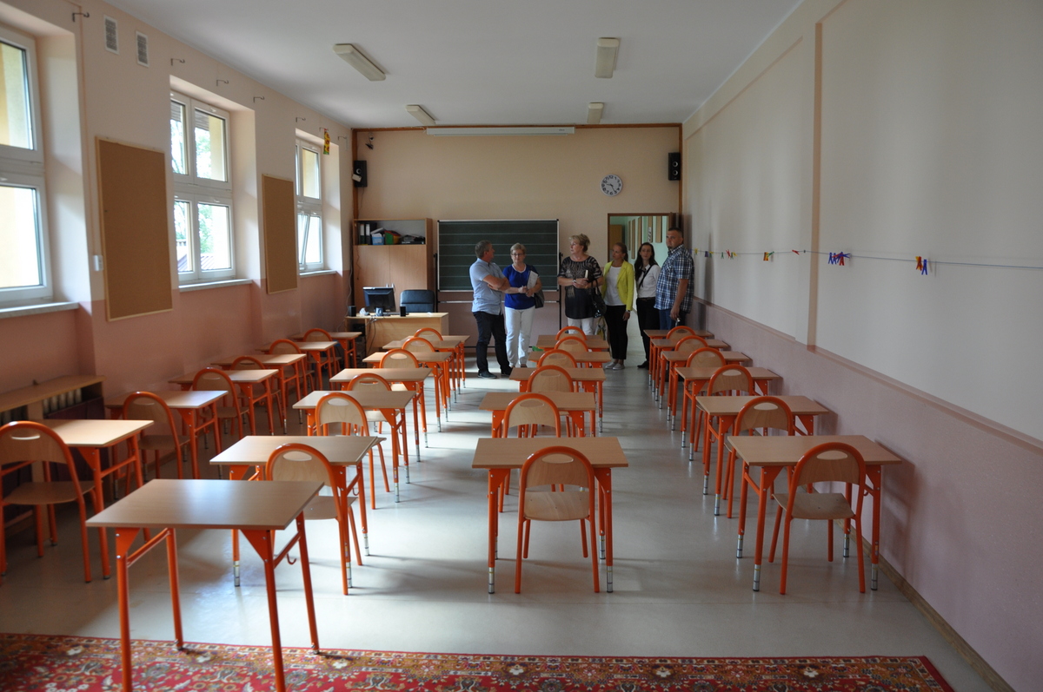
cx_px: 522
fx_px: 781
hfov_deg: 67.4
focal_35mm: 27
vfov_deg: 47.8
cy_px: 346
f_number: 5.6
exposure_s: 1/30
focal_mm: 18
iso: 400
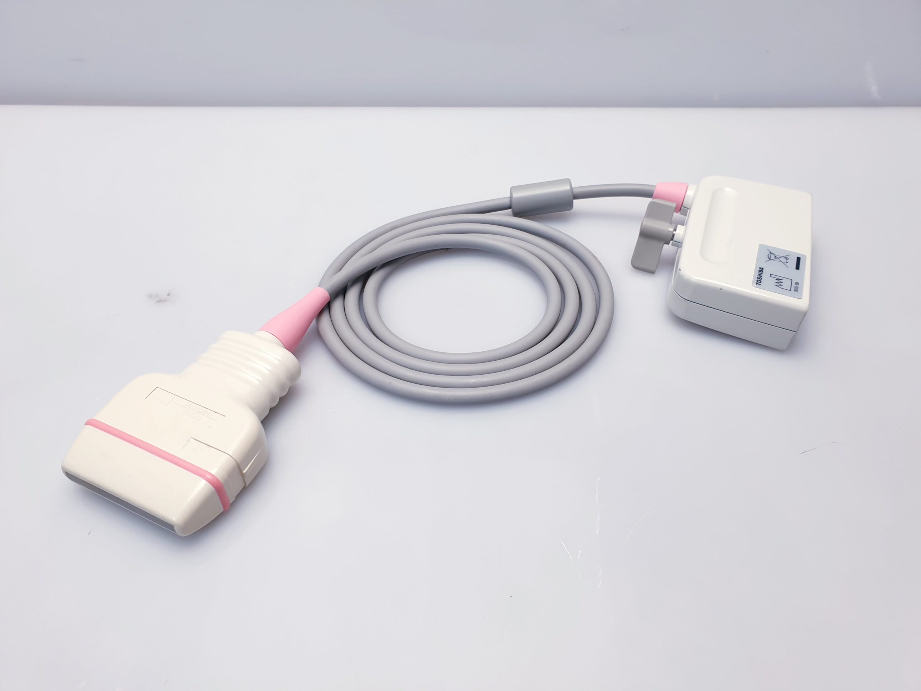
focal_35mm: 26
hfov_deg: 67.3
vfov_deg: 53.1
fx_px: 692
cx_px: 460
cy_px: 346
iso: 50
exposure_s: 1/50
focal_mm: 4.3
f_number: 2.4
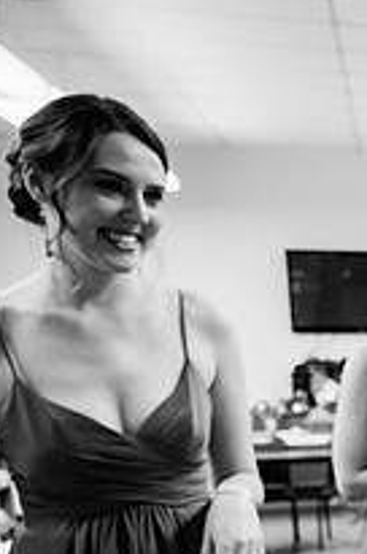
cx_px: 769
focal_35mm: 68
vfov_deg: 28.7
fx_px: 1043
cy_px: 486
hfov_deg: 15.3
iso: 1600
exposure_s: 1/250
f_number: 4
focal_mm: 24
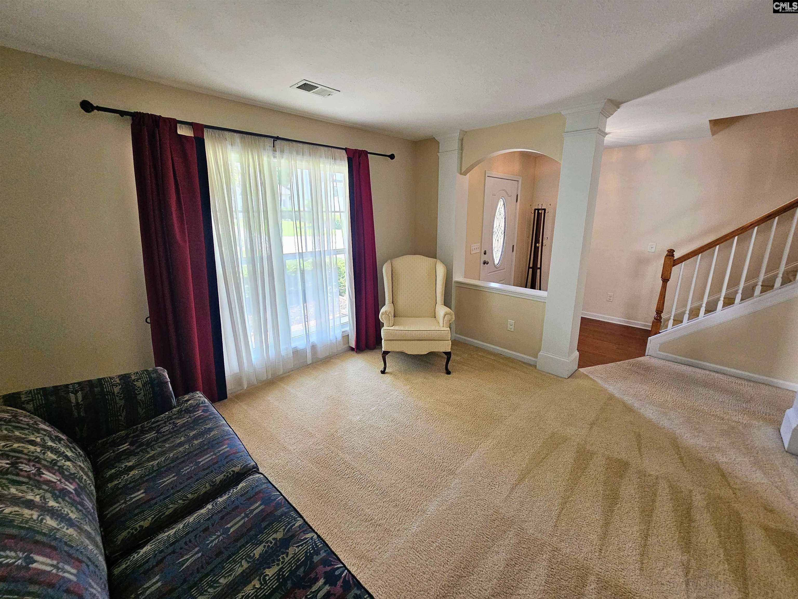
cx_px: 399
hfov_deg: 106.2
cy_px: 300
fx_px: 300
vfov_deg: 89.9
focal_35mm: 13
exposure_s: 1/60
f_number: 2.2
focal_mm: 2.2
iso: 250
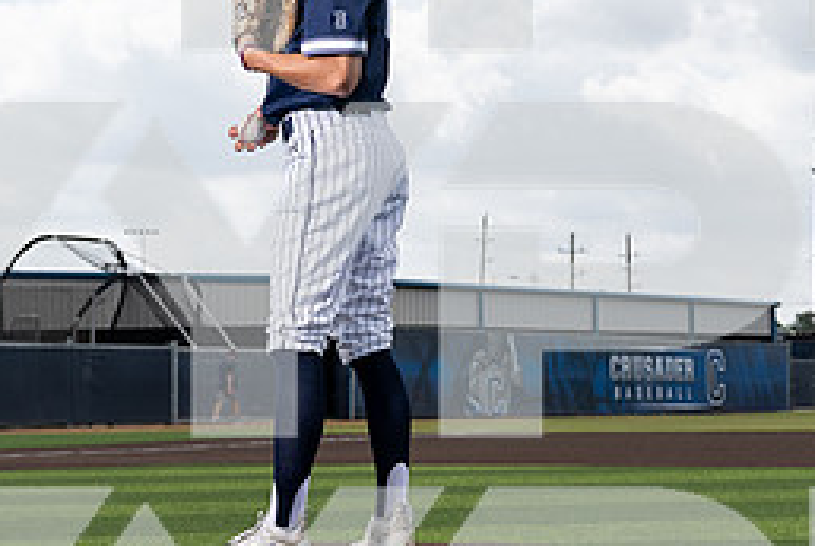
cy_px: 271
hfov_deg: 21.0
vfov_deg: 14.1
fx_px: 2198
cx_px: 377
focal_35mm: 97
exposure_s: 1/1250
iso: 250
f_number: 4.5
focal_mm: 43
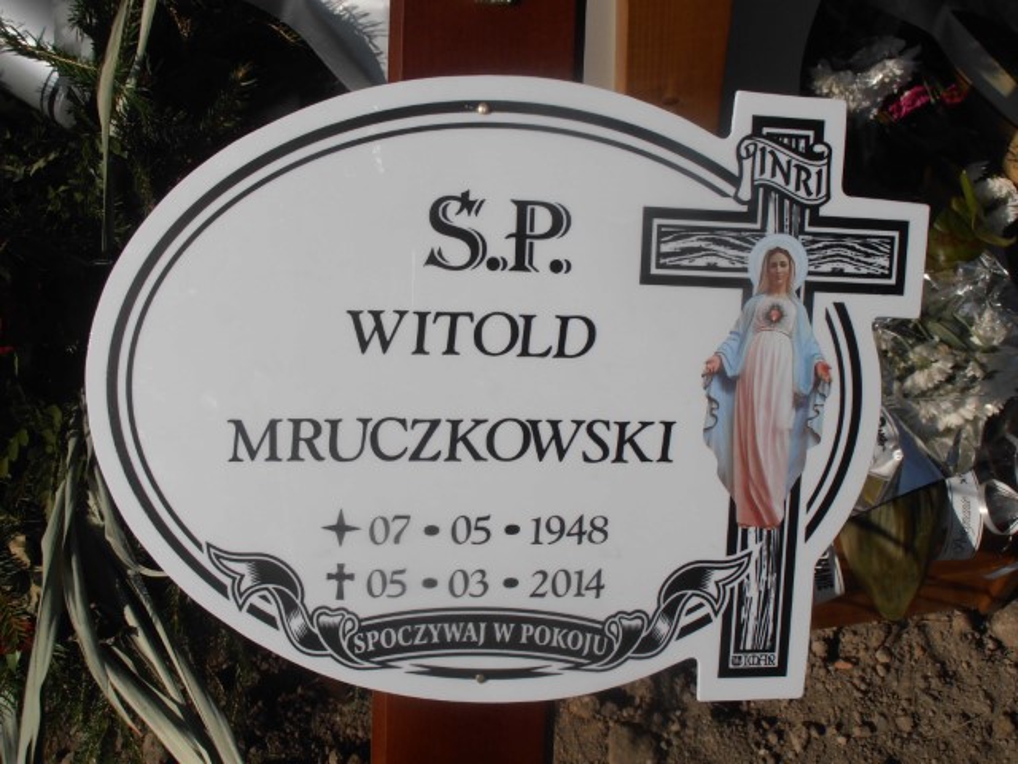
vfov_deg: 38.7
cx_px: 509
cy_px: 382
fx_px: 1088
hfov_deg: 50.1
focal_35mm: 37
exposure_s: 1/500
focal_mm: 6.61
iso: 80
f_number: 9.9
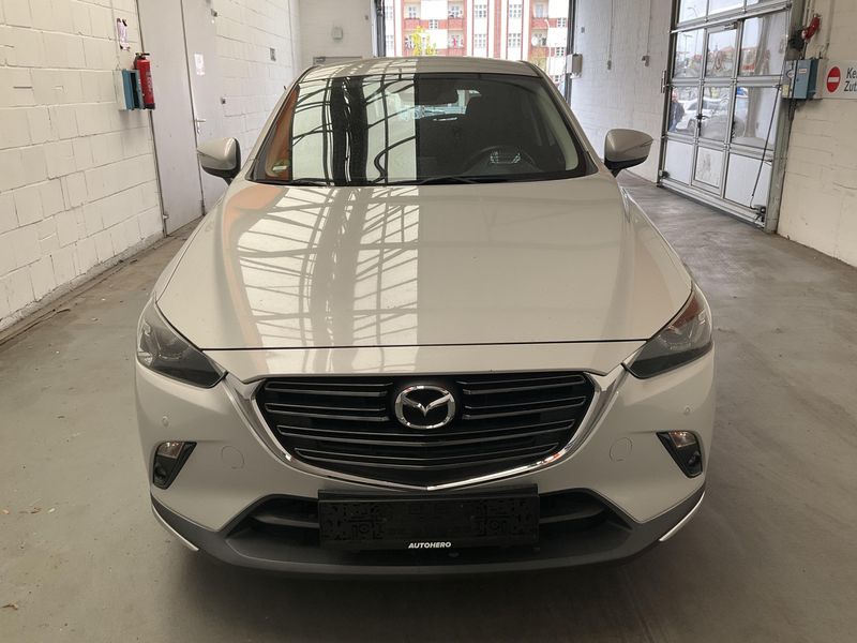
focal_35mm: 29
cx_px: 428
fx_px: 718
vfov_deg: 48.2
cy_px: 322
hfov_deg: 61.7
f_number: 1.8
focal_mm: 3
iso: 40
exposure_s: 1/122
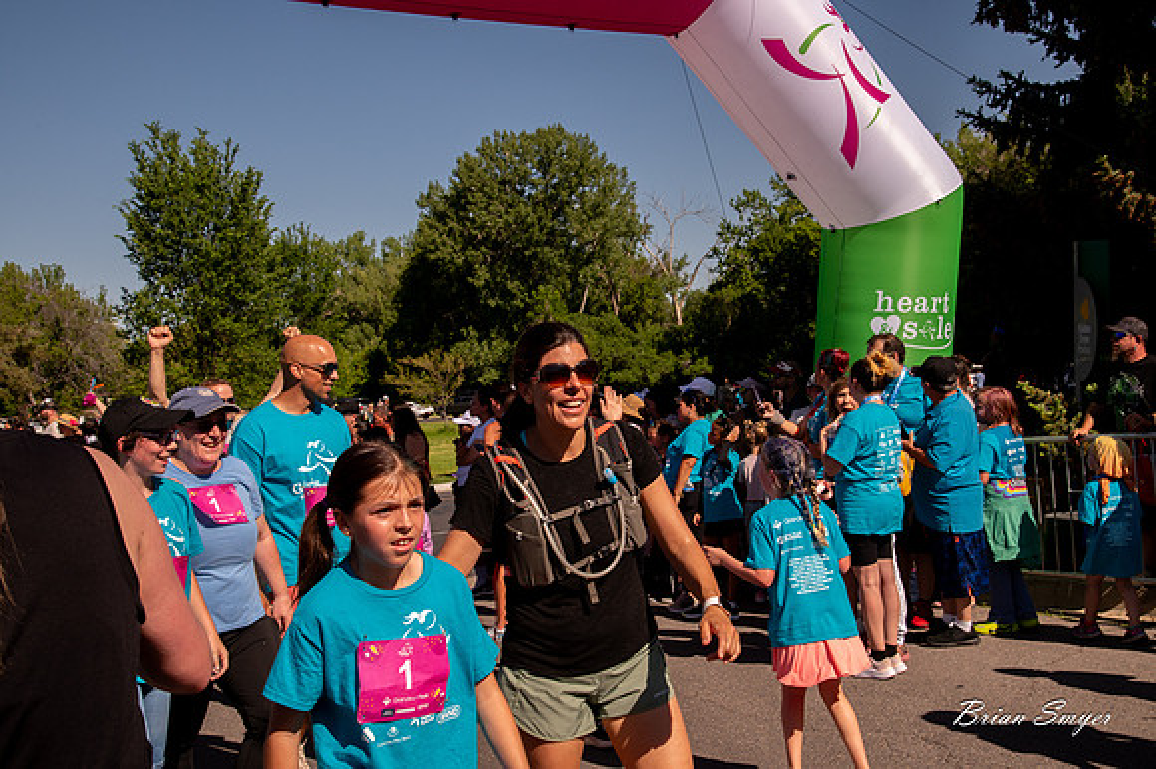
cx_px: 578
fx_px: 1412
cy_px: 384
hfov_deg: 44.5
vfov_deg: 30.5
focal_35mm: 44
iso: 800
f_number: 11
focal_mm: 44
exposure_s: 1/1000
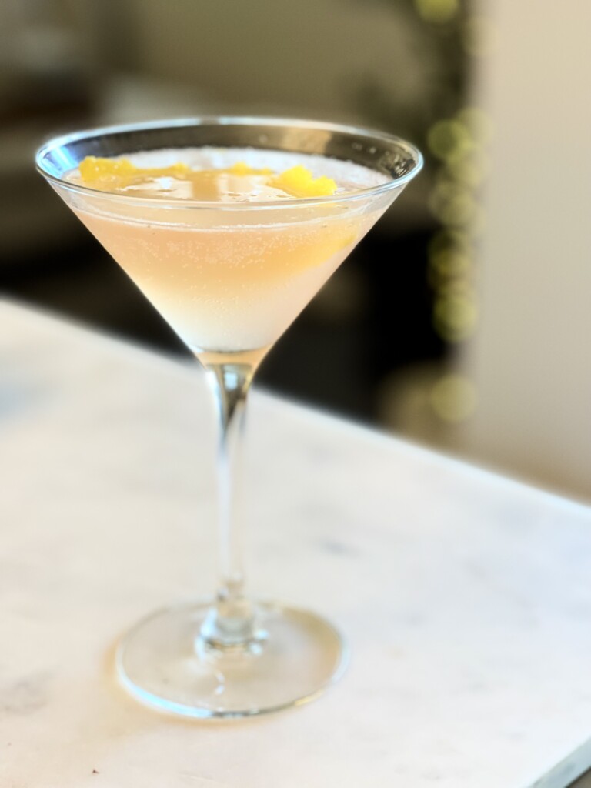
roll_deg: -0.8
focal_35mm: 64
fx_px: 1457
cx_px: 296
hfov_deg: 22.9
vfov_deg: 30.3
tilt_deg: -21.3
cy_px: 394
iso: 160
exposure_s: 1/40
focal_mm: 7.5
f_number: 2.2
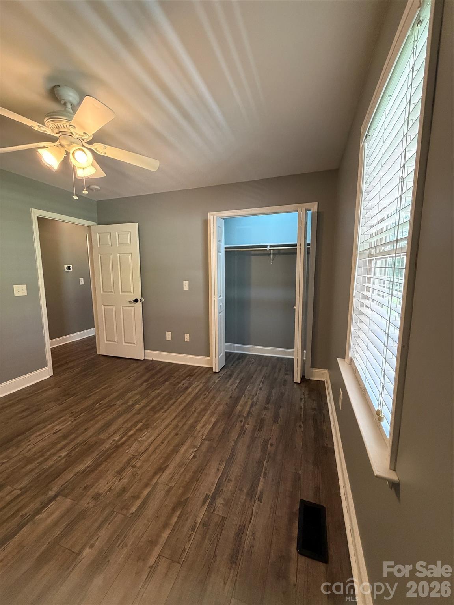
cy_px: 302
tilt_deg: -7.7
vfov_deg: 102.1
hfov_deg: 85.7
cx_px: 227
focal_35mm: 14
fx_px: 245
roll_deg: +0.4
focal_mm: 2.22
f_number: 2.2
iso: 500
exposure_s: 1/60
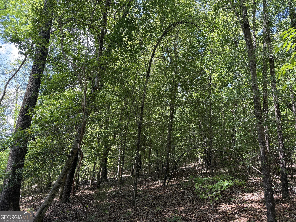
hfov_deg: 71.6
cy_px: 111
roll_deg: +0.0
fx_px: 205
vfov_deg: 56.8
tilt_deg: +14.9
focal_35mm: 24
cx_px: 148
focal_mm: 6.76
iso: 80
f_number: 1.78
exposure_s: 1/216
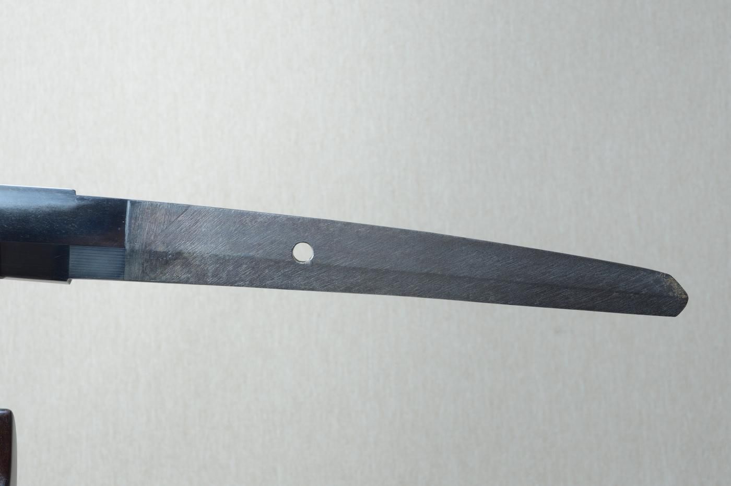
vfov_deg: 18.9
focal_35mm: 72
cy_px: 243
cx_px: 366
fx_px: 1461
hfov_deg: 28.1
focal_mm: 48
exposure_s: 1/1.6
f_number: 11
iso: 400
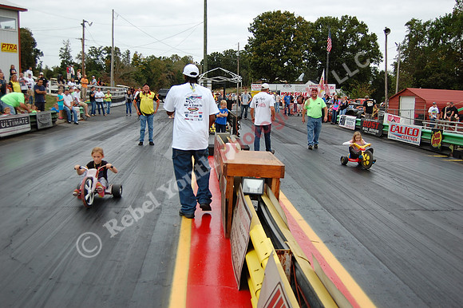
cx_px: 232
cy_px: 154
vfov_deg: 38.3
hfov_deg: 55.1
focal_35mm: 34
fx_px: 443
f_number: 4
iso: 220
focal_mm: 23
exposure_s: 1/1000
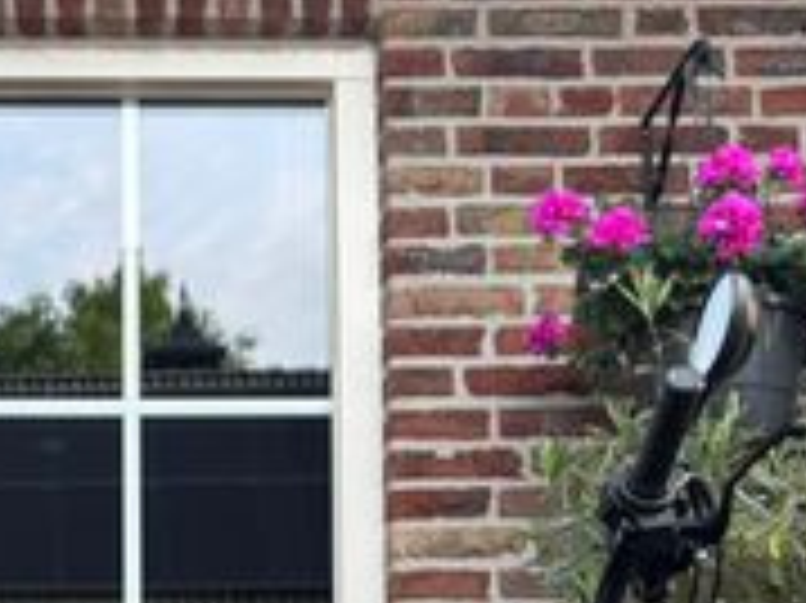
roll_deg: +0.7
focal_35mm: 93
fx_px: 2164
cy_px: 855
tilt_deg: +5.1
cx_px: 113
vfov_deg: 14.9
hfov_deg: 20.7
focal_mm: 5.96
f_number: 1.6
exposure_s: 1/121
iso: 80
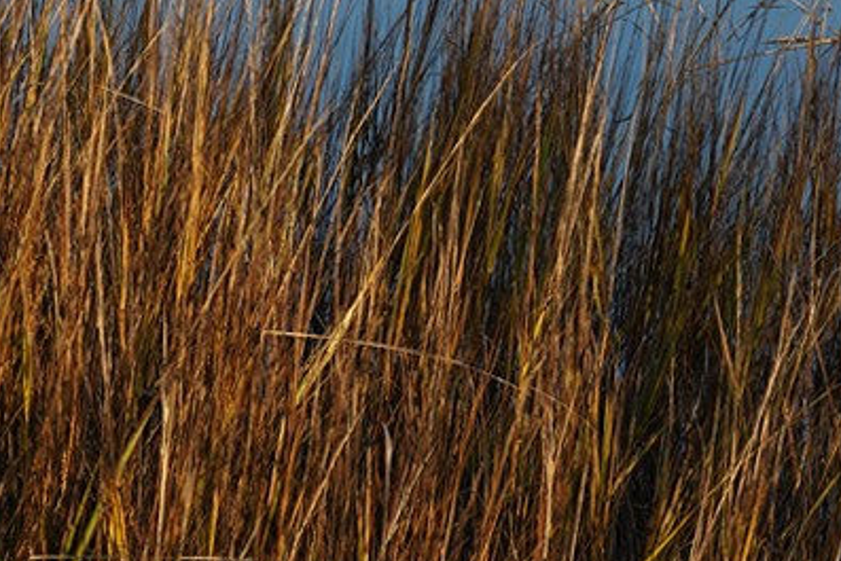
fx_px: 5889
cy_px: -608
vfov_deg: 5.3
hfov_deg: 8.2
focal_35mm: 252
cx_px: 511
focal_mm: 50
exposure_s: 1/100
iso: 100
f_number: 11
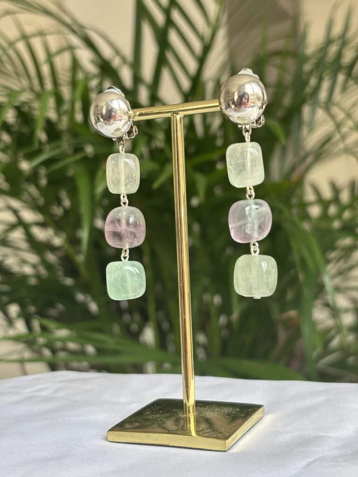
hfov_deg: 28.0
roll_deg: +1.5
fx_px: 717
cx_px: 179
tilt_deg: -3.9
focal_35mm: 52
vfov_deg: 36.8
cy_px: 238
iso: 32
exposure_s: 1/179
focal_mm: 5.96
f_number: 1.6
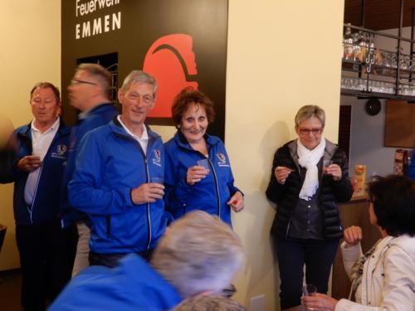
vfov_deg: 34.3
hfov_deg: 44.8
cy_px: 156
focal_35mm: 42
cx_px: 208
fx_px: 504
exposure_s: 1/10
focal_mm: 7.5
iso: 400
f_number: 4
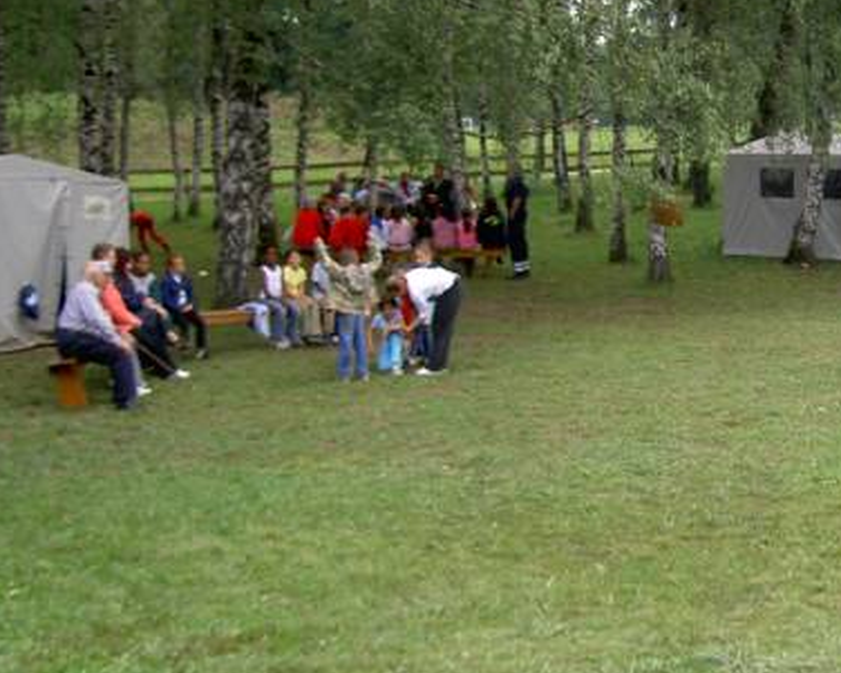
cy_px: 324
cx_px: 729
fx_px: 2017
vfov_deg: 19.0
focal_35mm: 81
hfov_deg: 23.1
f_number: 2.8
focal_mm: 8
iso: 100
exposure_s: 1/160
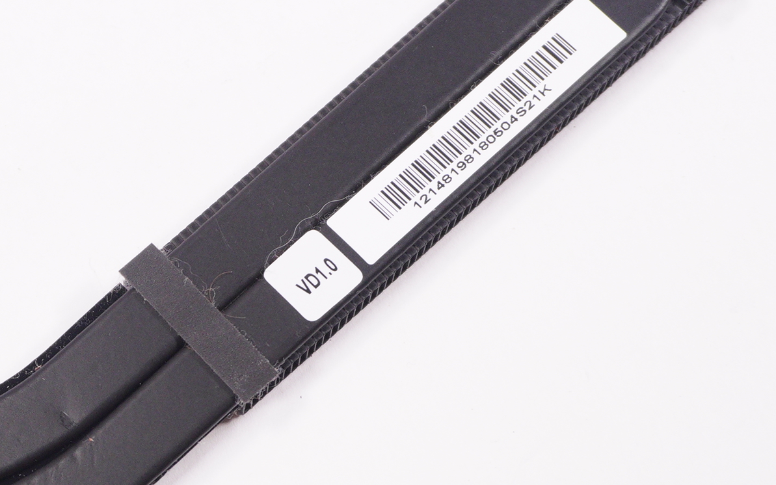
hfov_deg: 20.9
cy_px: 335
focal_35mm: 96
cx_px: -2
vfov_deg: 13.6
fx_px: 2037
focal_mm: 25
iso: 640
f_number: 5.6
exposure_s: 1/200
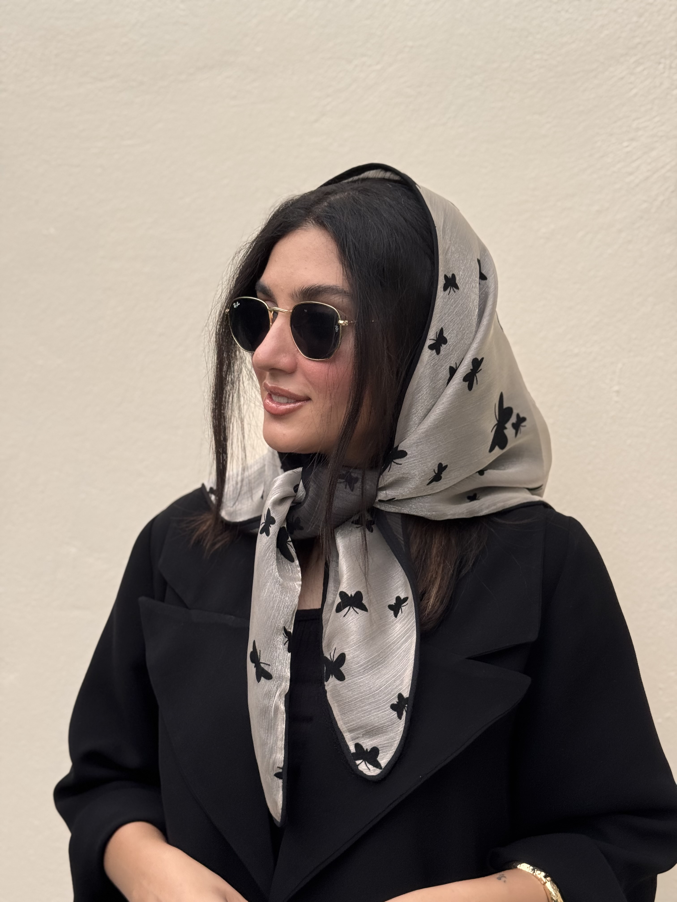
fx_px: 1252
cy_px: 451
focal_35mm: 48
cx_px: 338
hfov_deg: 30.3
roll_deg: -1.7
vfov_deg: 39.7
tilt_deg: -4.5
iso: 64
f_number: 1.78
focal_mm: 6.76
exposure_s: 1/428
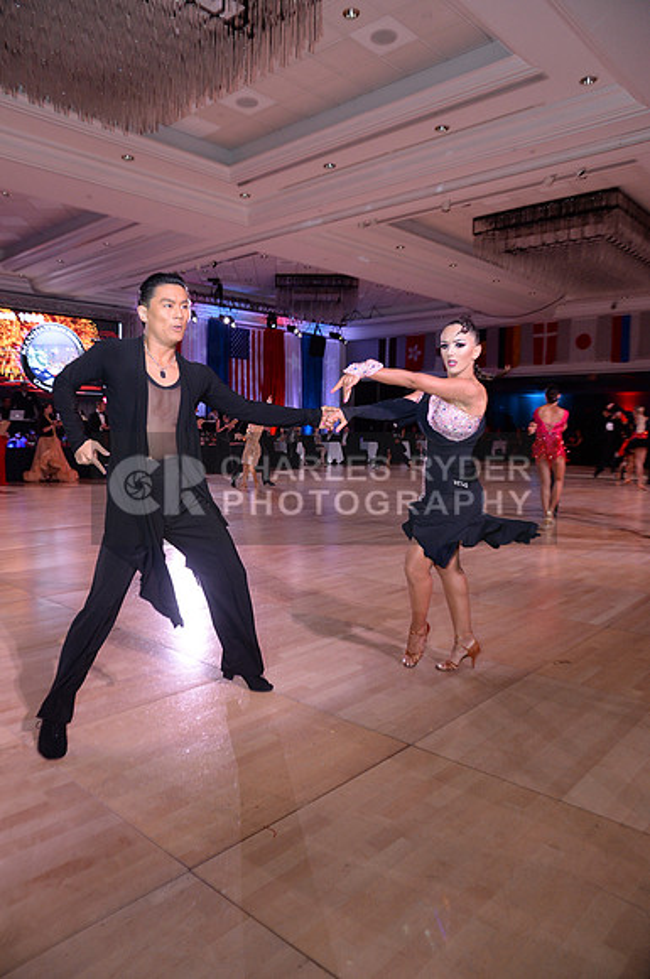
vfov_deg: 62.0
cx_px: 325
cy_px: 490
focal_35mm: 30
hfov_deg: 43.5
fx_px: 815
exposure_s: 1/250
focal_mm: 30
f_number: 5.6
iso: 2000
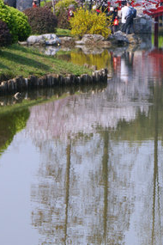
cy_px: 94
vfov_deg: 7.0
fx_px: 1997
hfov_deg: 4.7
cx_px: 169
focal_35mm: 294
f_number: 13
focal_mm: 70
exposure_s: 1/125
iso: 200
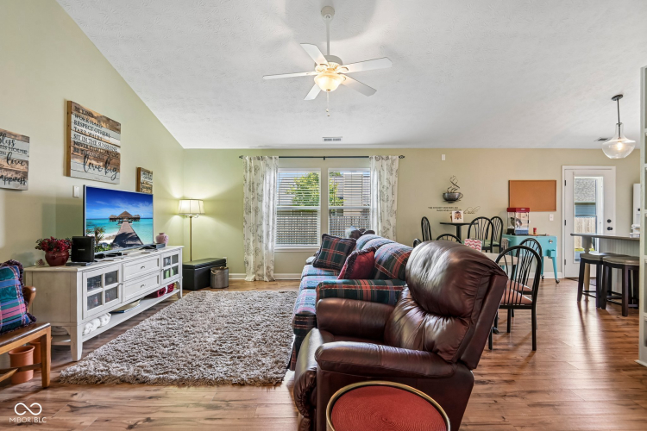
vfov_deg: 73.7
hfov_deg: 96.7
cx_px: 324
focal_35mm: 16
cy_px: 216
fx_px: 288
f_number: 8
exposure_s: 1/15
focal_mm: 16
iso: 360
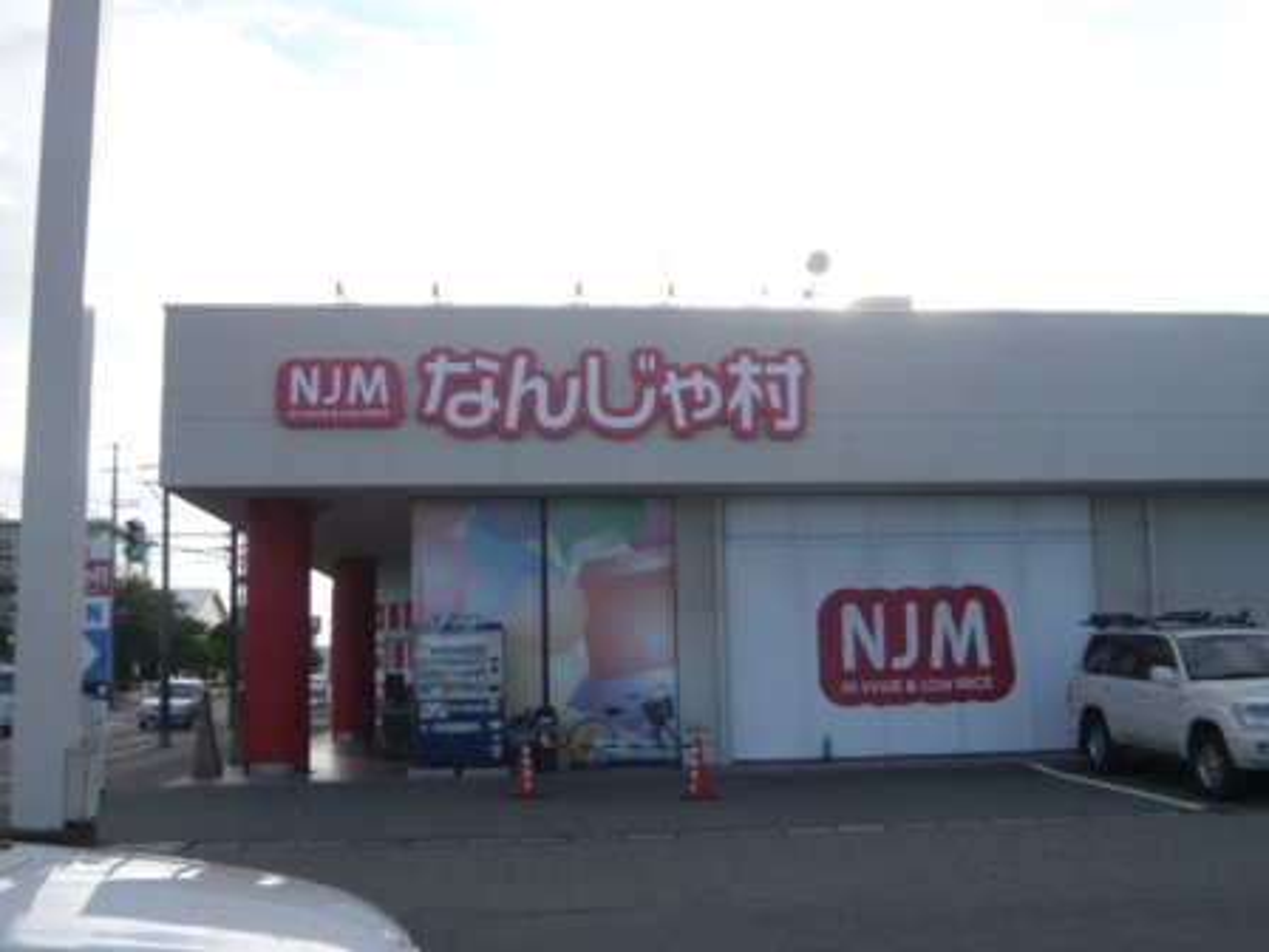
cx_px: 634
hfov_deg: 51.4
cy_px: 476
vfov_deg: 39.7
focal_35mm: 36
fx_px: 1320
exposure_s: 1/800
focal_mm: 4.6
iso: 100
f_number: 2.8
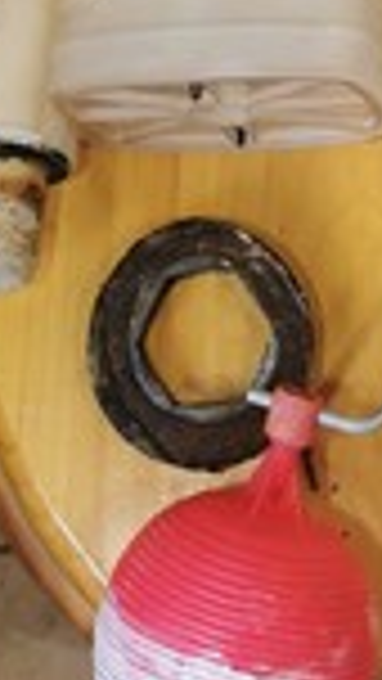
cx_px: 364
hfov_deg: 12.0
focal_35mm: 100
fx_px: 1800
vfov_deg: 19.0
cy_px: -315
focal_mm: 5.56
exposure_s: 1/100
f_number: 1.6
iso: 64
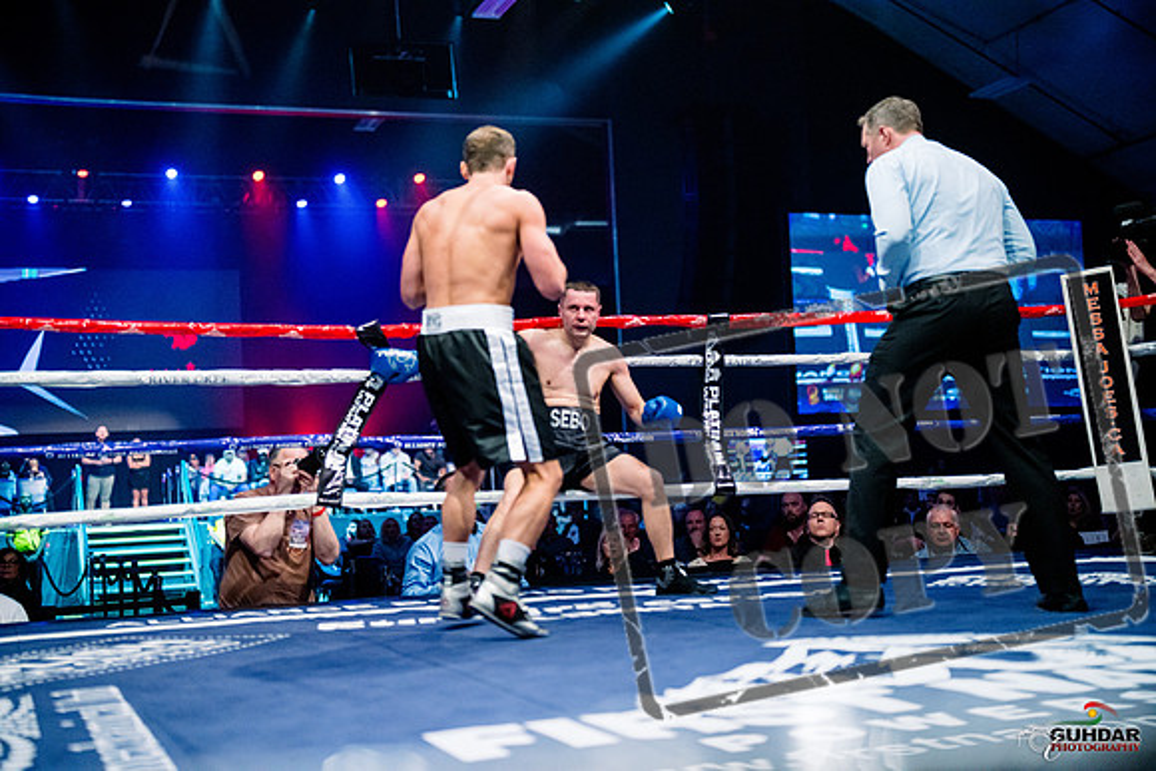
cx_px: 578
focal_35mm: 50
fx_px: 1606
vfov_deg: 27.0
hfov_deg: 39.6
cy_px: 386
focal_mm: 50
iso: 6400
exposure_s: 1/1600
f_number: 1.4
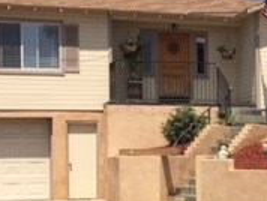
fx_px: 803
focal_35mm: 104
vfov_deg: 14.2
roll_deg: +0.7
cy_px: 171
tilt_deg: -0.2
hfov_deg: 18.1
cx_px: 308
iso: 32
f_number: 2.2
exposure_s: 1/2639
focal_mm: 4.15
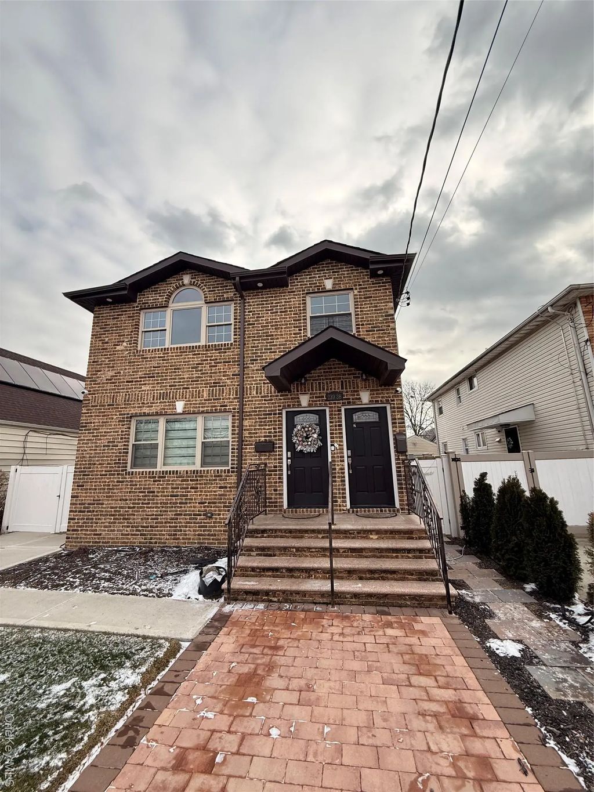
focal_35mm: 14
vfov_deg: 102.1
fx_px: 320
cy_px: 396
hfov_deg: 85.7
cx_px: 297
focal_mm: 2.22
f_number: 2.2
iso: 64
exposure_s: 1/820
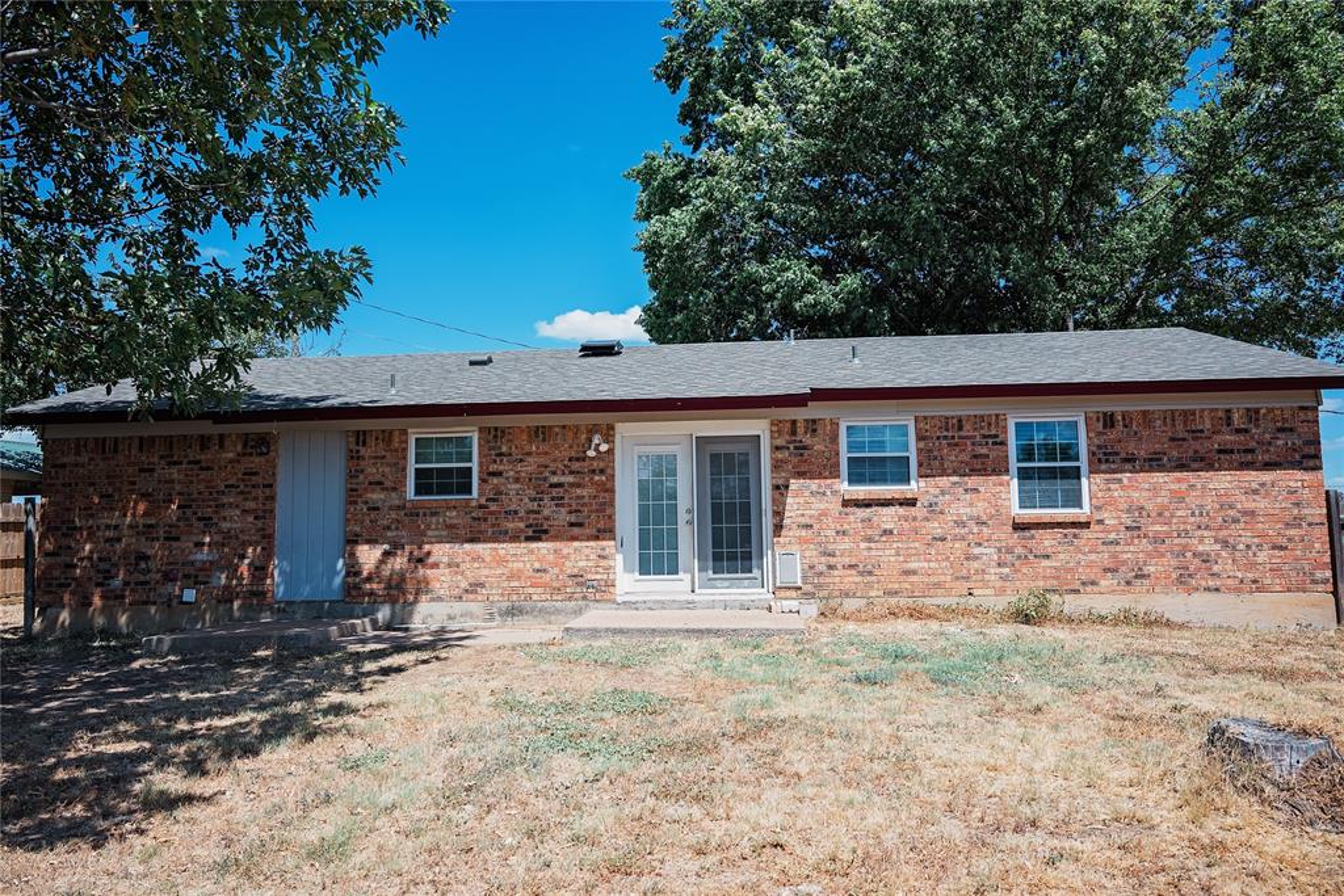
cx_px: 672
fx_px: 971
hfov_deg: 69.4
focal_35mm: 26
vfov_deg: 49.6
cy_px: 448
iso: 125
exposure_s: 1/1250
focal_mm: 26
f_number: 4
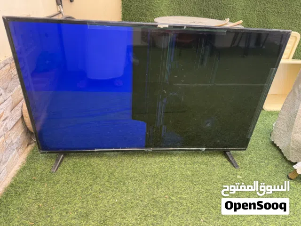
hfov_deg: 71.6
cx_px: 150
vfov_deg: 56.8
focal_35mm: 24
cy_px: 113
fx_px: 209
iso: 80
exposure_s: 1/133
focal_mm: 6.76
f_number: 1.78
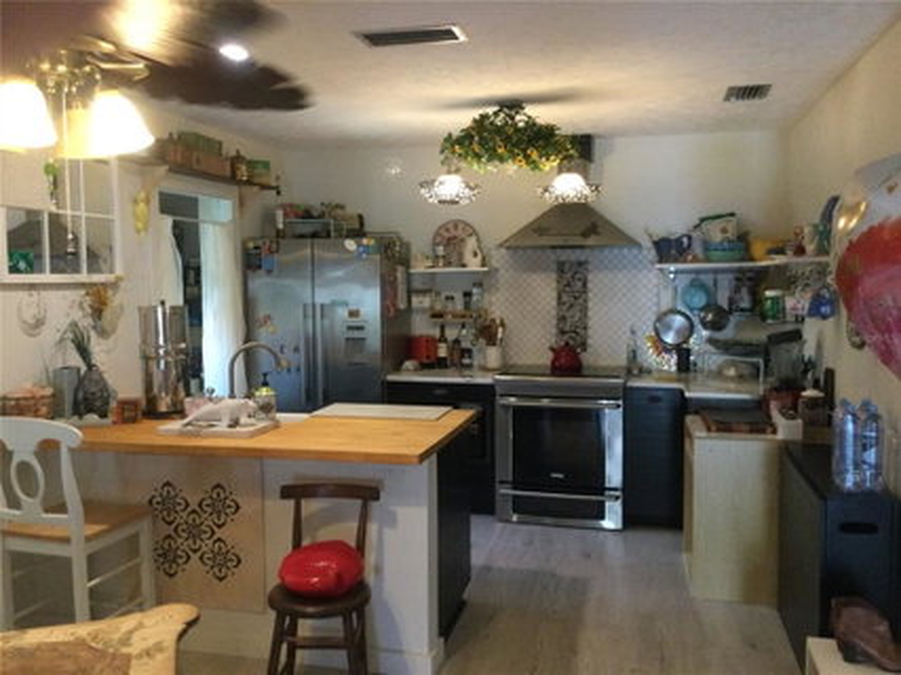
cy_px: 338
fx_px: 807
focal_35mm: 31
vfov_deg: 45.4
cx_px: 450
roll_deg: -1.0
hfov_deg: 58.4
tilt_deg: -5.6
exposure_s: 1/24
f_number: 2.4
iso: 200
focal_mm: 3.3
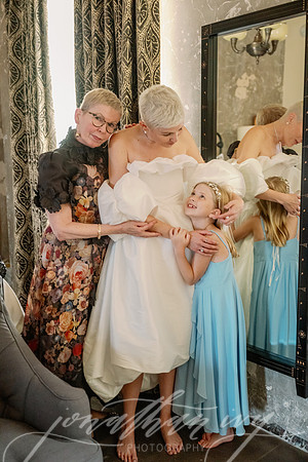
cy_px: 231
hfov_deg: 35.1
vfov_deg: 50.7
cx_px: 154
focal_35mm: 38
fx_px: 488
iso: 4000
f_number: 2.8
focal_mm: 38
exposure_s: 1/200
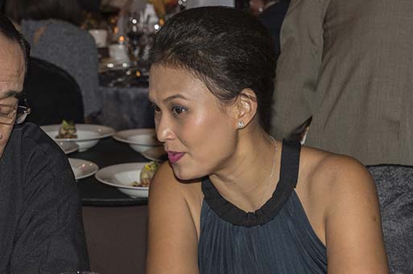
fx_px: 1501
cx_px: 77
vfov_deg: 10.4
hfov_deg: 15.6
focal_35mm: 131
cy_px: 139
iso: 400
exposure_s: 1/60
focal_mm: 70
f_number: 8
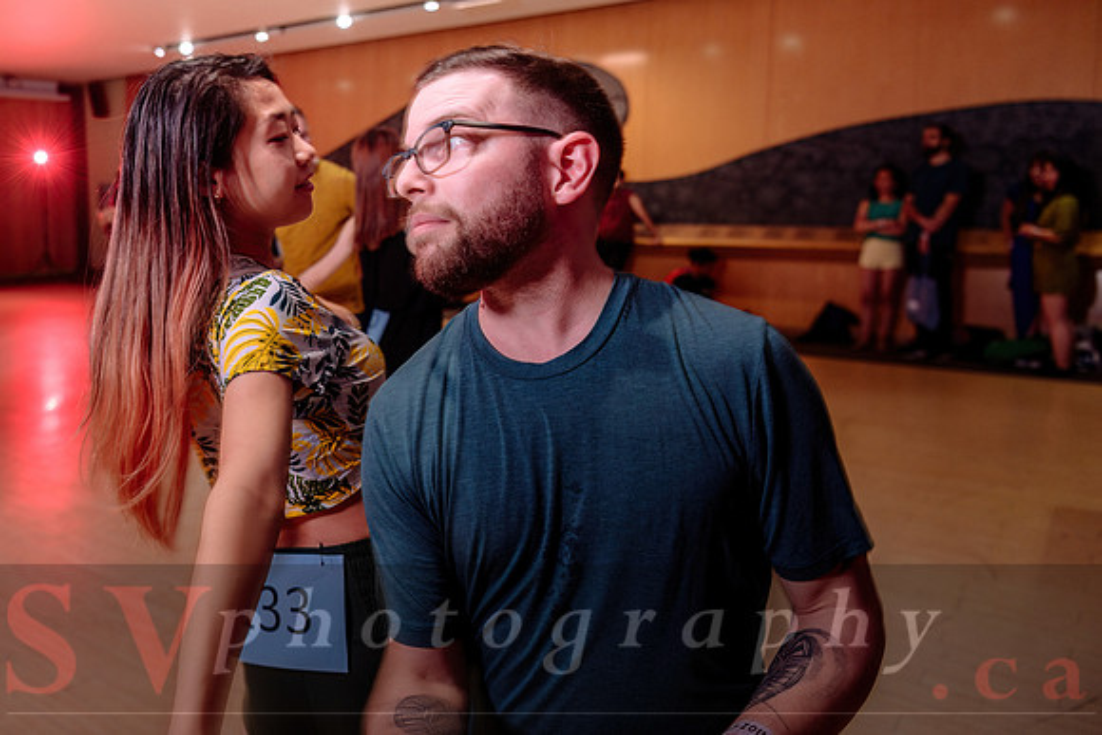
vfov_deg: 41.6
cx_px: 385
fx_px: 956
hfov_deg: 58.8
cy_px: 257
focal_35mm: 31
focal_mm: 24
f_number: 3.2
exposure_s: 1/100
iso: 400
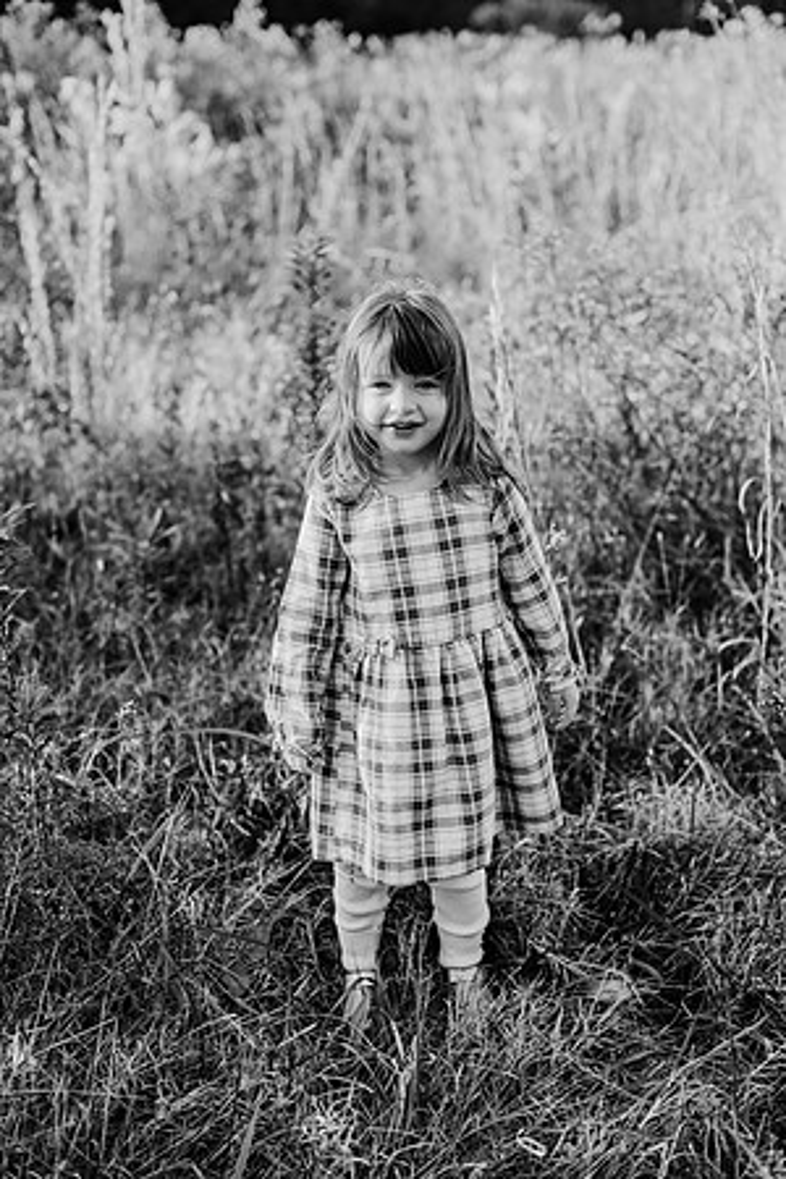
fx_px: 1637
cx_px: 393
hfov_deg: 27.0
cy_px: 590
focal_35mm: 50
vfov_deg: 39.6
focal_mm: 50
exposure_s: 1/1000
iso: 500
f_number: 2.8
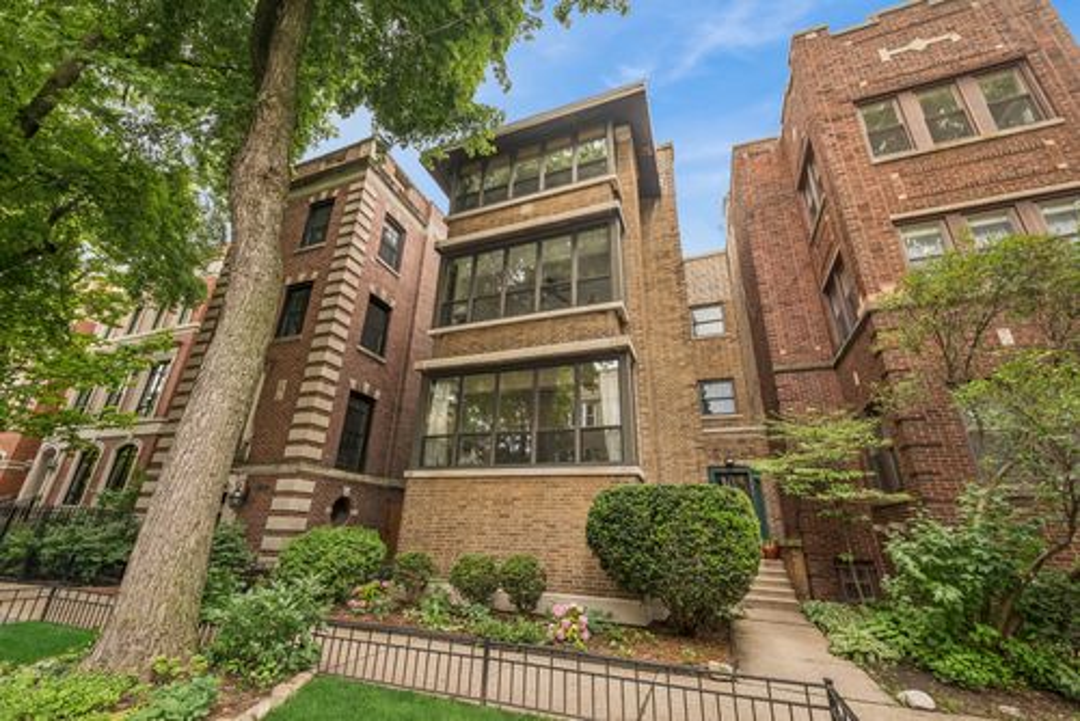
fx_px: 420
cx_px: 540
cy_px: 360
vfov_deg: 81.3
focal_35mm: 14
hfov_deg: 104.2
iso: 200
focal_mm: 14
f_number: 8
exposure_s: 1/80
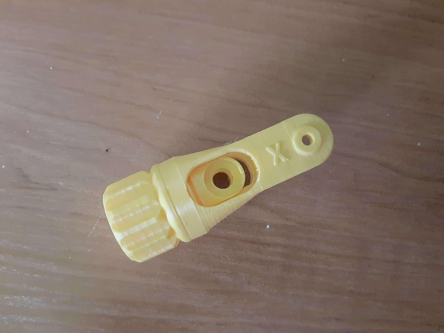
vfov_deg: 53.1
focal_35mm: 26
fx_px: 333
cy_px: 166
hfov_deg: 67.3
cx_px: 222
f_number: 1.7
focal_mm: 3.93
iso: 1600
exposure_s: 1/12
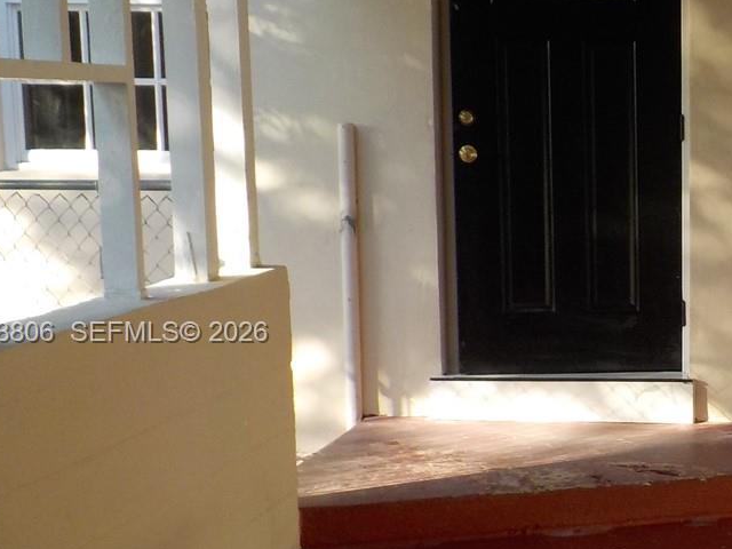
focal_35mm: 75
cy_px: 334
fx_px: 1586
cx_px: 827
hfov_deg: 24.1
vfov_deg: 19.6
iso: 125
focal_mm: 4.1
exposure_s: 1/250
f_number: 3.3
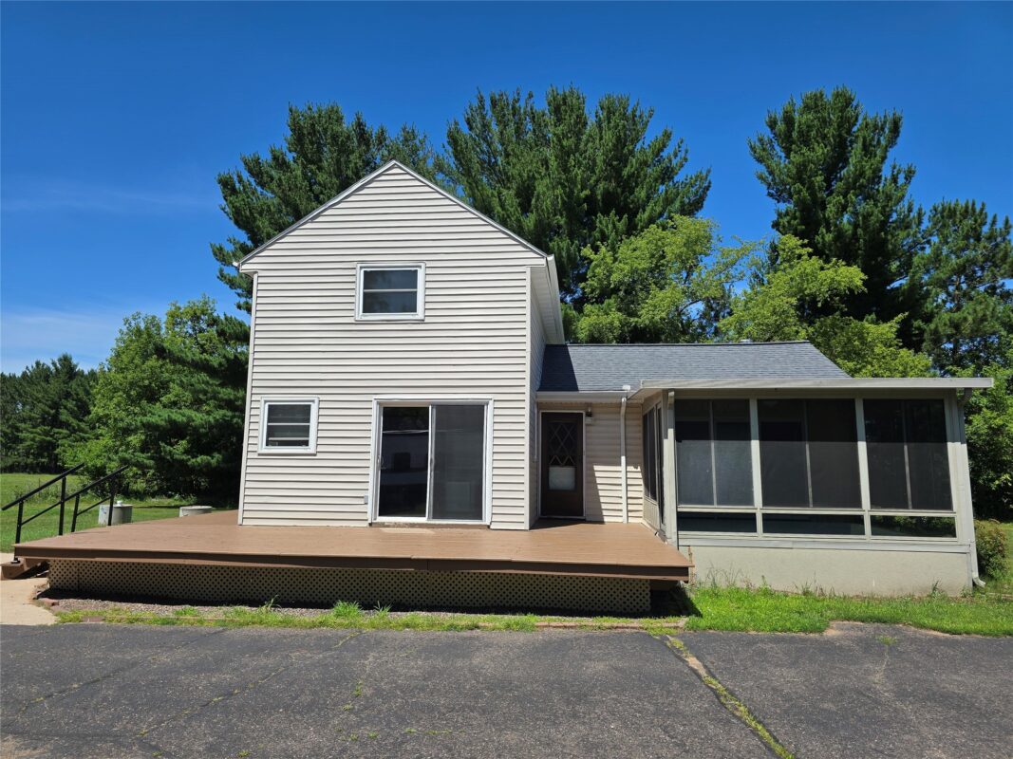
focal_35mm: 23
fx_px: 673
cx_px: 506
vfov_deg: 58.9
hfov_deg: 73.9
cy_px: 380
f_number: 1.7
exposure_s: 1/781
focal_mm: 6.3
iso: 12
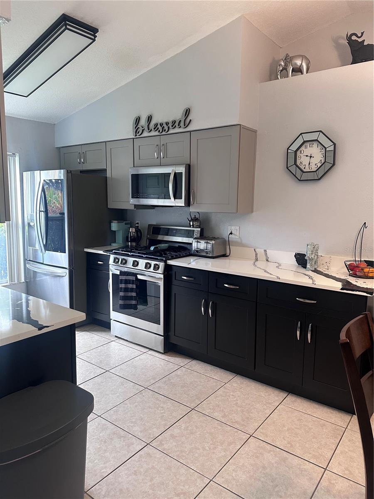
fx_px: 346
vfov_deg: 71.6
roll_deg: -1.9
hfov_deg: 56.8
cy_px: 250
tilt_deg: -8.0
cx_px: 187
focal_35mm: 24
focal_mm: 6.86
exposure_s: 1/60
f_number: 1.78
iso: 250
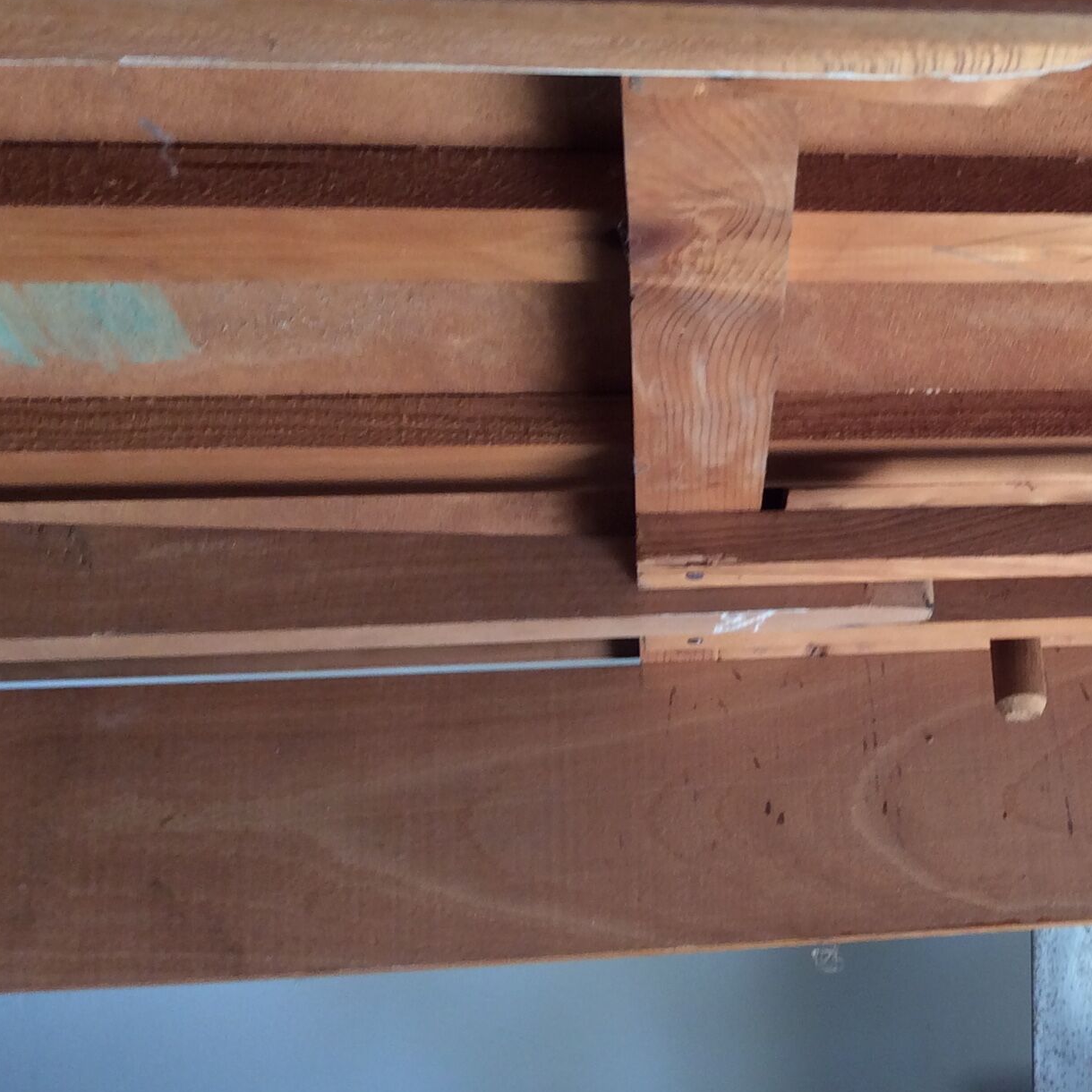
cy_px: 439
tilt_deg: -2.7
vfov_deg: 28.5
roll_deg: +1.4
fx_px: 2141
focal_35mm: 60
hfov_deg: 27.2
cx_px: 1054
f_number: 2.4
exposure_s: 1/25
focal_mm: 3.3
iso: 40
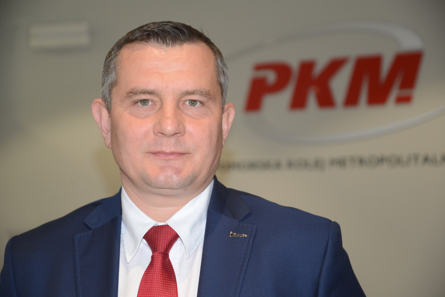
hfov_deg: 26.0
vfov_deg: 17.5
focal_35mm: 78
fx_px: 964
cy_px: 148
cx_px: 222
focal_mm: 78
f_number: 4.5
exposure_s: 1/60
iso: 640
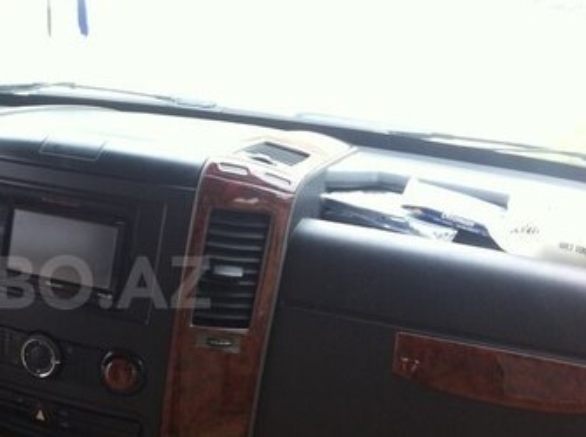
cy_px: 282
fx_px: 1166
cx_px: 31
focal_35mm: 69
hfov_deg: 27.0
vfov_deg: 21.2
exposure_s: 1/40
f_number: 2.8
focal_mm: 3.85
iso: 80
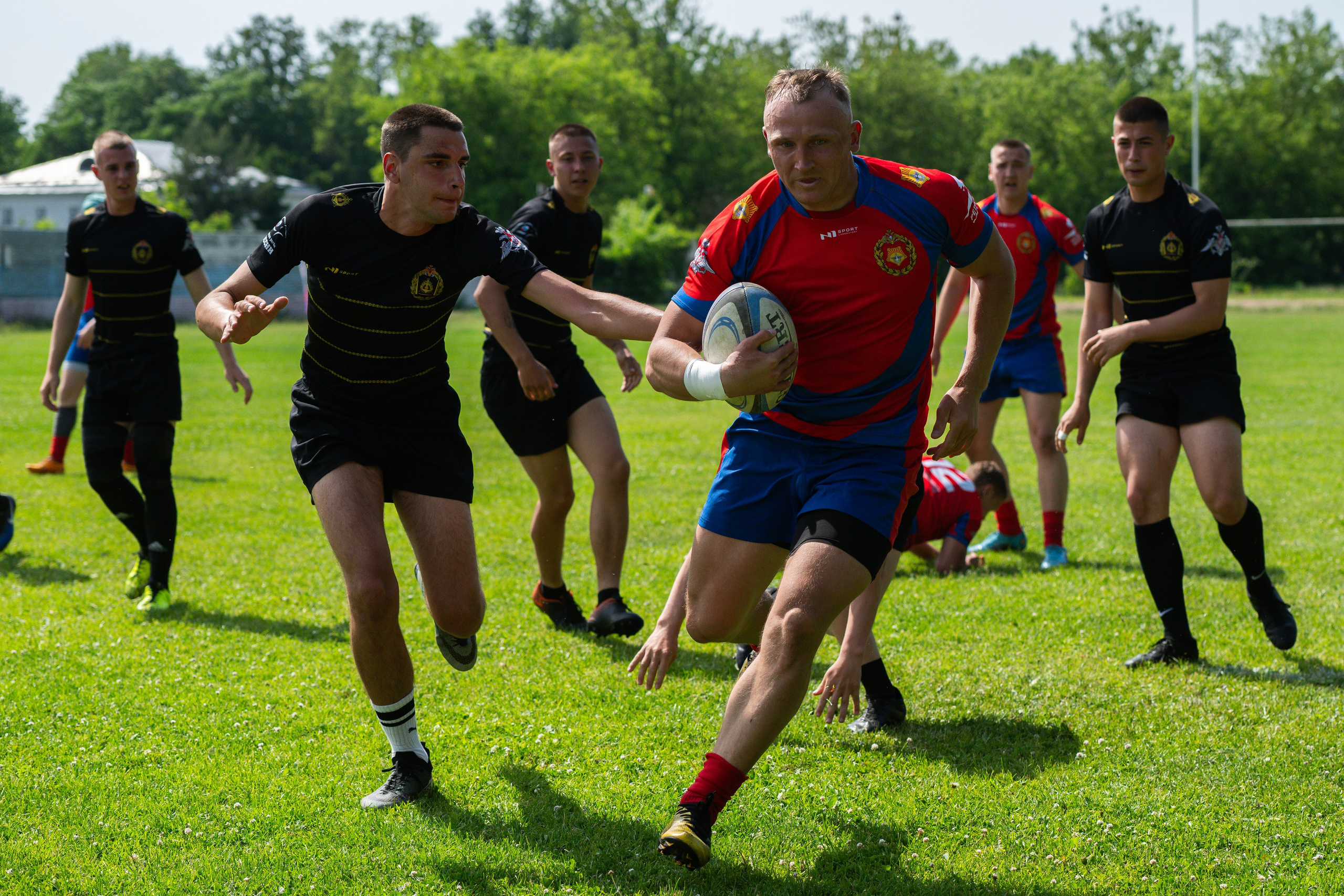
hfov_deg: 24.1
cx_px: 807
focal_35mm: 84
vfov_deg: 16.2
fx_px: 3139
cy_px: 505
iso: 640
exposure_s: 1/5000
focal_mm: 70
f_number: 4
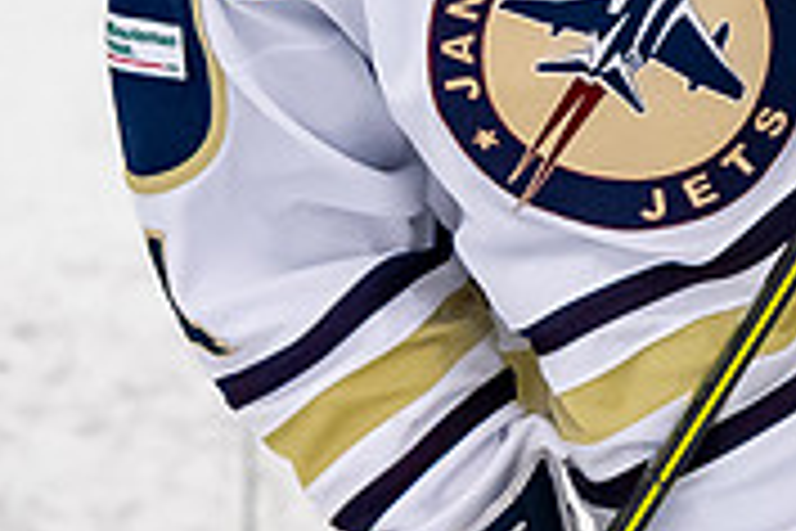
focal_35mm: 1532
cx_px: 168
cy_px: -534
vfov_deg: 0.9
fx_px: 33872
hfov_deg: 1.3
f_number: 3.2
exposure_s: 1/640
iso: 2000
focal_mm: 200
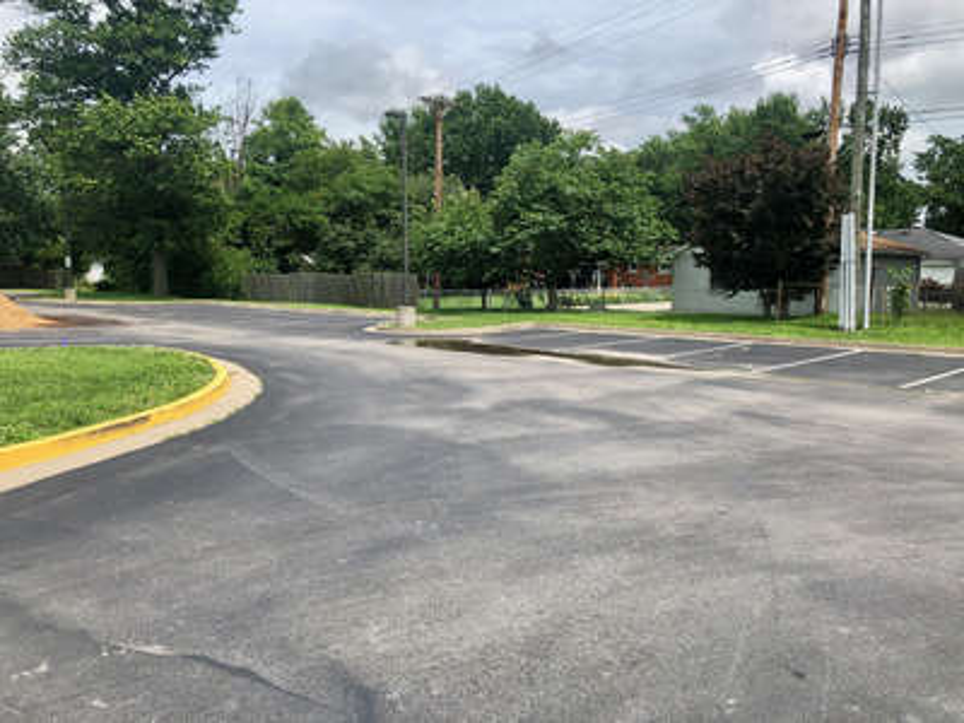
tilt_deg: -4.6
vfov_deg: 49.7
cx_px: 482
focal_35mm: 28
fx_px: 780
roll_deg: +1.2
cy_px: 362
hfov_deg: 63.4
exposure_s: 1/2433
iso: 25
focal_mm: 4
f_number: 1.8
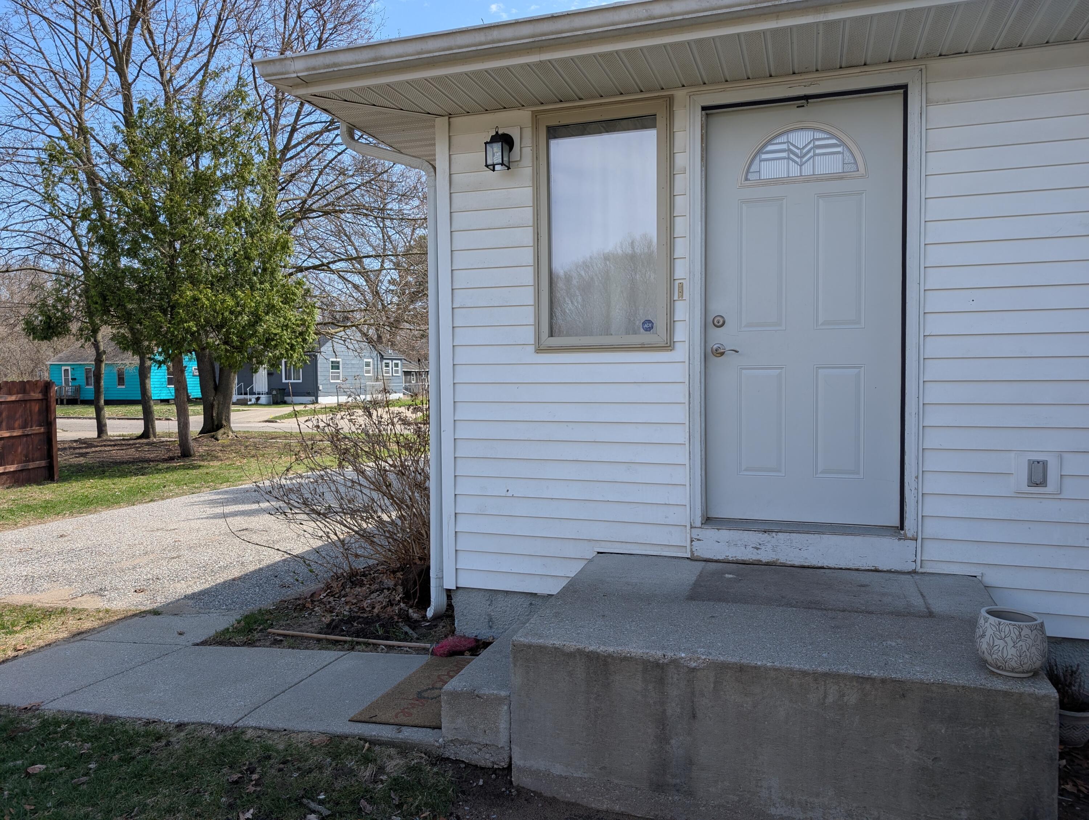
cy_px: 410
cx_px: 544
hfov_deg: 71.5
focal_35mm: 24
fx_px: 756
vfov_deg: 56.9
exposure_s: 1/643
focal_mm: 6.9
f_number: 1.68
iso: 17
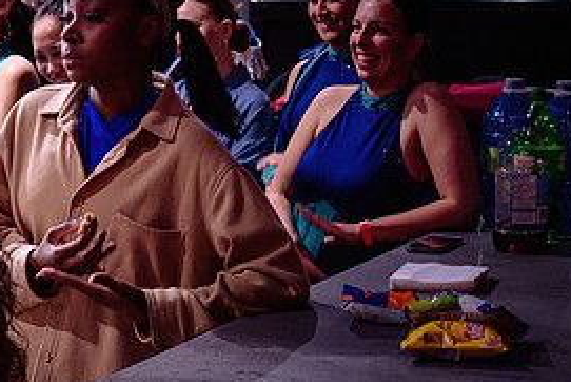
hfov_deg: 20.4
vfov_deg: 13.7
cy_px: 270
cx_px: 235
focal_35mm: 100
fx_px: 1587
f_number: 4.5
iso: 1000
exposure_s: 1/60
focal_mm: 40
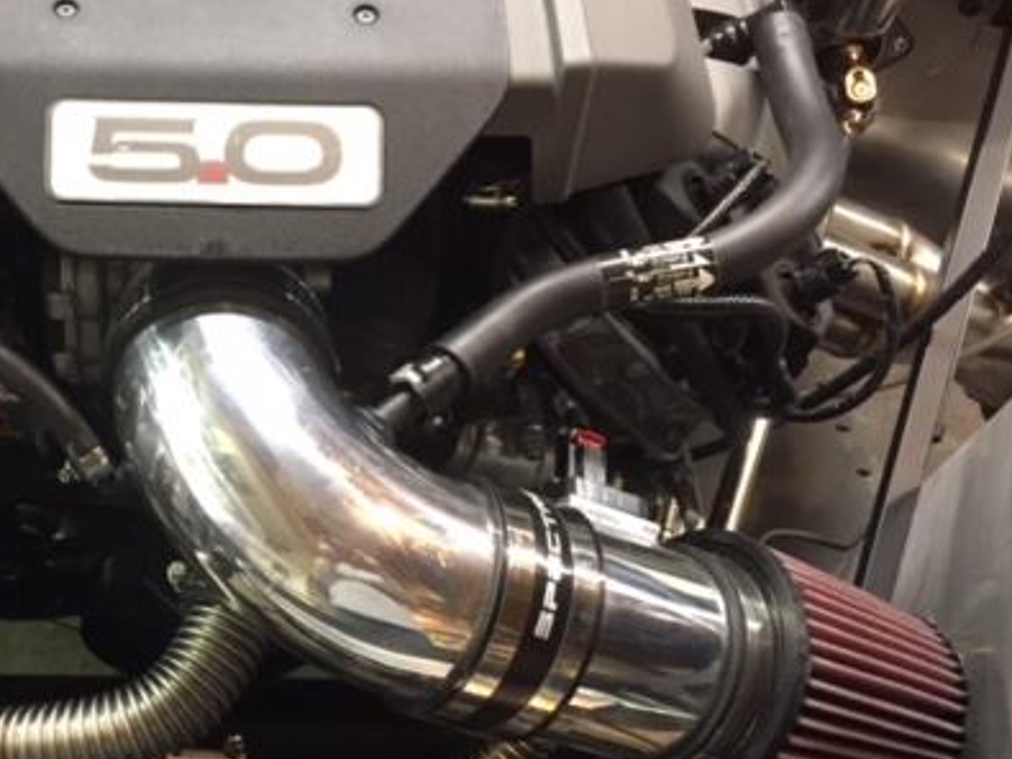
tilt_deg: -61.3
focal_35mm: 47
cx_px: 220
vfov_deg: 30.6
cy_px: 508
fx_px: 1374
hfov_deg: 39.1
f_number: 2.2
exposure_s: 1/25
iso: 250
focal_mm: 4.15
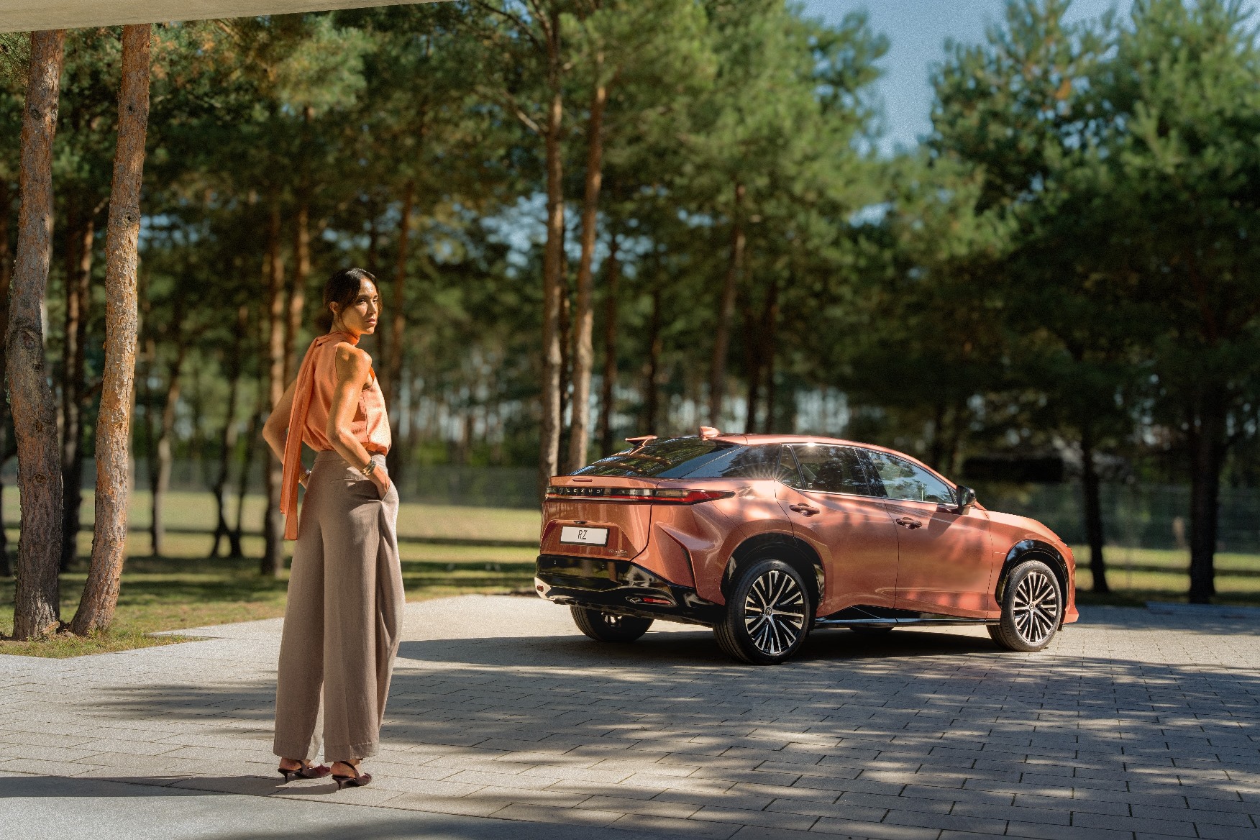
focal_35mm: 41
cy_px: 420
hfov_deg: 47.3
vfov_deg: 32.6
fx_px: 1438
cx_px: 630
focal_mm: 41.1
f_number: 13
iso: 400
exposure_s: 1/160
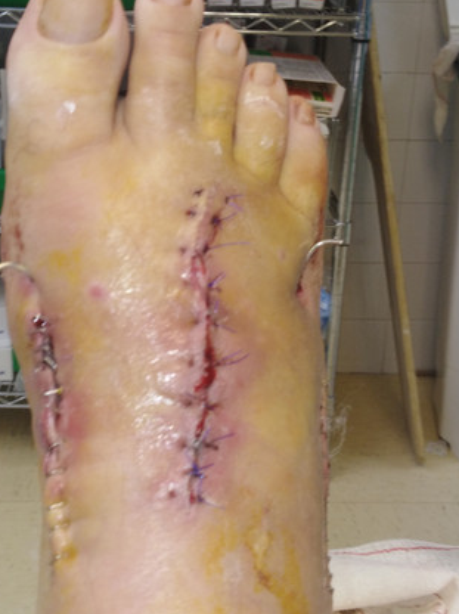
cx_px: 195
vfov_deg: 38.2
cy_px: 266
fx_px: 886
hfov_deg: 29.0
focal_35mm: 50
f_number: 2.2
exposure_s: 1/30.1
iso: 119
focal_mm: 3.83
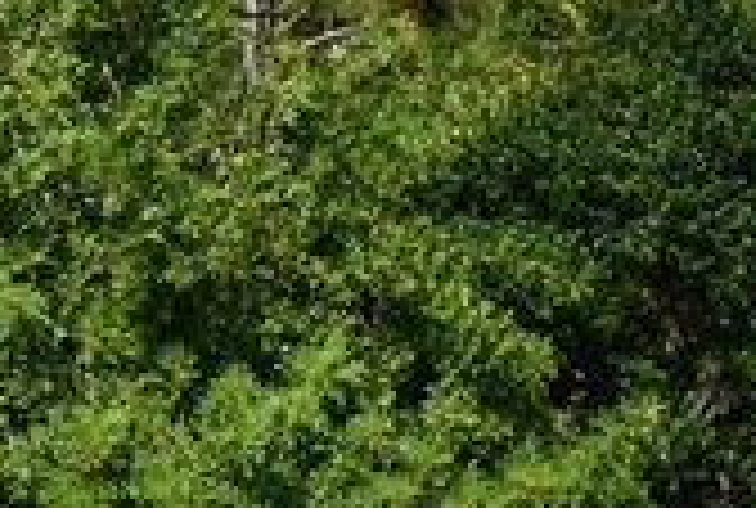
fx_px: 4485
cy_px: 454
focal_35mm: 213
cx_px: 1323
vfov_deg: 6.5
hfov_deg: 9.2
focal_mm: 28
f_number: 9
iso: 100
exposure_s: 1/320
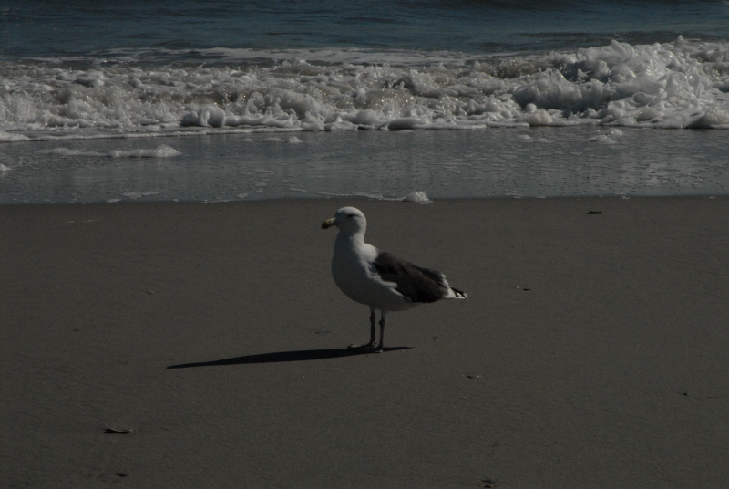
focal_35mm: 180
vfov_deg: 7.7
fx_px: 3650
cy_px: 244
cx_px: 364
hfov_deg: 11.4
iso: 800
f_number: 22
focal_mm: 120
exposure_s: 1/2000
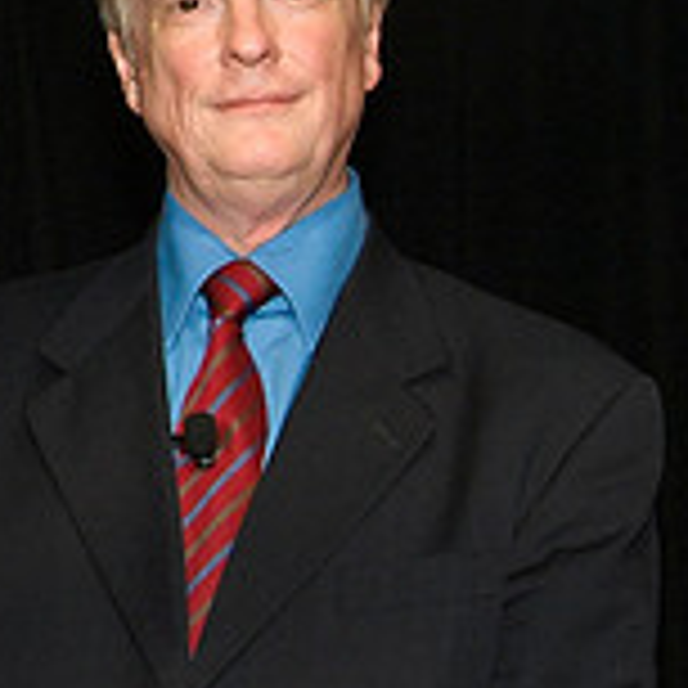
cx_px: -94
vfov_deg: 10.2
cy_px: 308
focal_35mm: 171
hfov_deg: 10.1
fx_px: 3845
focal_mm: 35
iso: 800
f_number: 13
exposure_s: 1/180
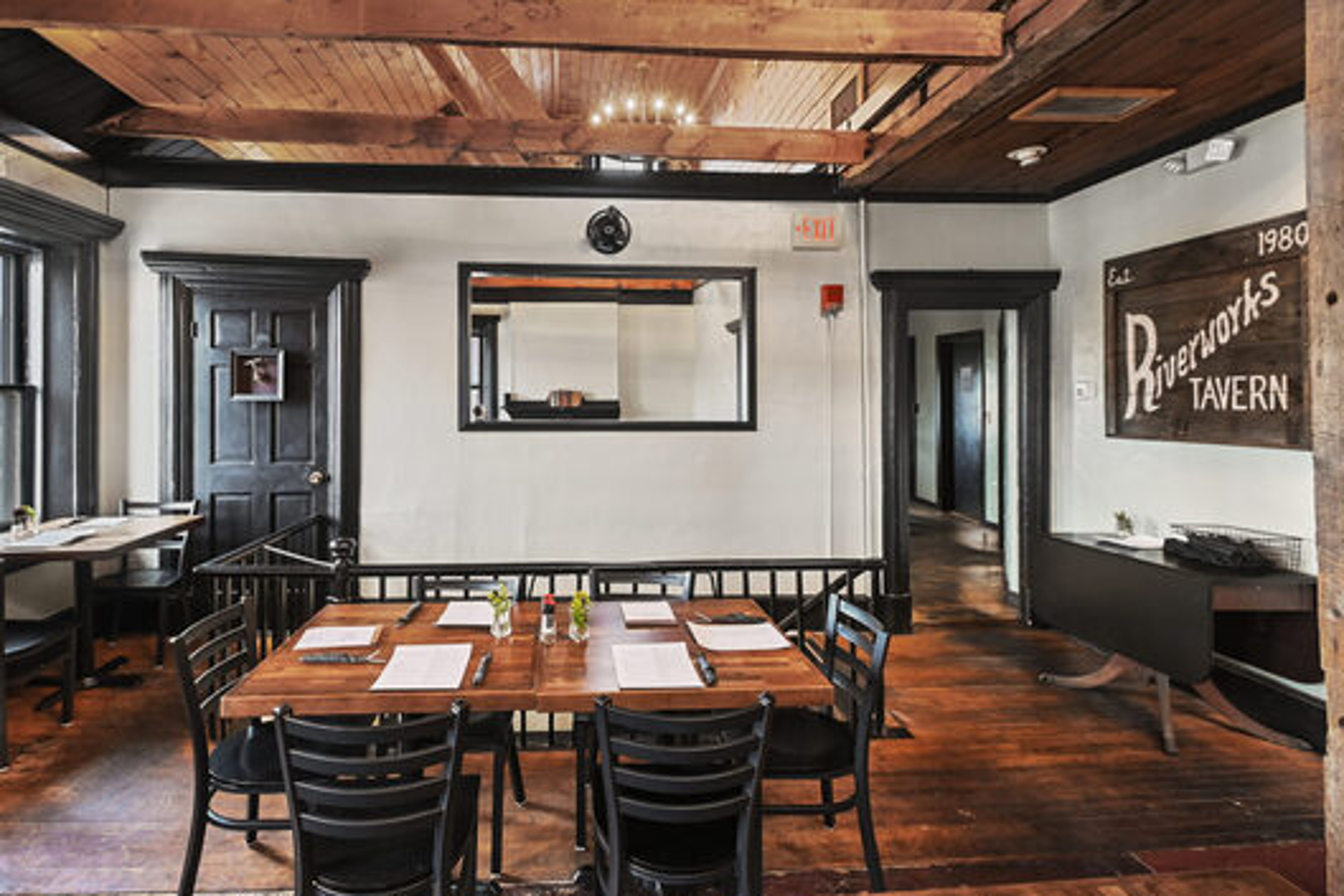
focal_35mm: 17
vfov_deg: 70.3
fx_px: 635
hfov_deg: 92.9
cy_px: 404
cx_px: 600
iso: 320
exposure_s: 4
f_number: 7.1
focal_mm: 10
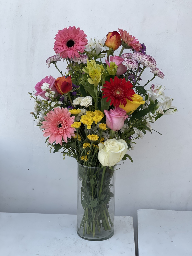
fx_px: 473
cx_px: 96
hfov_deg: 22.9
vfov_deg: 30.3
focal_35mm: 64
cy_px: 128
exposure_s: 1/138
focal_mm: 7.5
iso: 20
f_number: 2.2
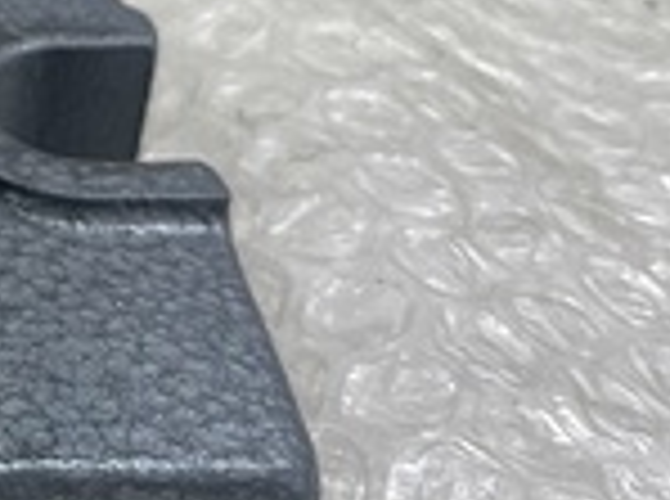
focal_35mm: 112
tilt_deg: -30.6
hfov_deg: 15.0
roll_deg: +0.5
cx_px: -580
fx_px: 2163
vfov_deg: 12.6
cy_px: -207
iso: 40
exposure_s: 1/173
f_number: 1.6
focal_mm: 5.1
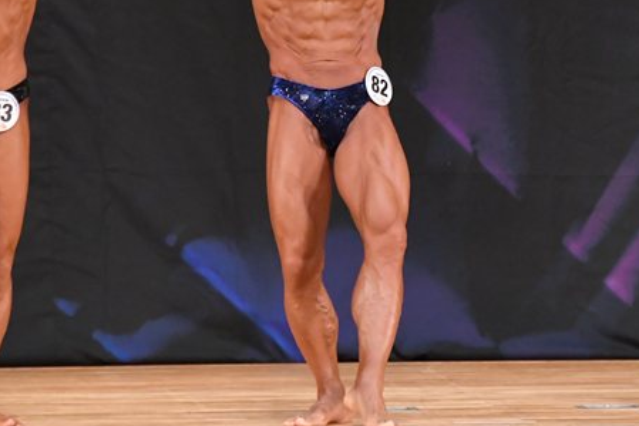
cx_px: 458
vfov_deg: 2.7
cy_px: 87
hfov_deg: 4.0
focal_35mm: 518
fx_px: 9191
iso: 5600
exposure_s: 1/400
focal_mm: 200
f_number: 5.6
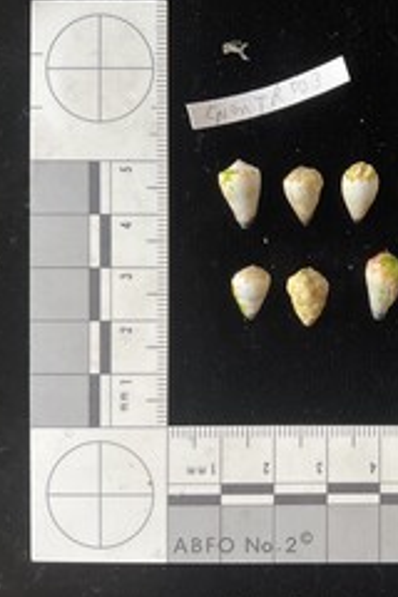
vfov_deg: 44.5
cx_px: 378
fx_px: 730
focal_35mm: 44
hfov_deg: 29.0
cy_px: 280
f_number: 1.8
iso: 50
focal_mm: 3
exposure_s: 1/120
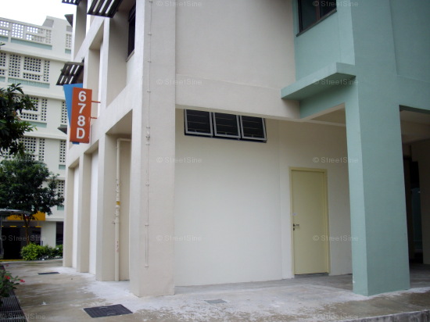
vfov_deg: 38.6
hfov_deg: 50.2
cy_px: 161
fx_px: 459
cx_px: 215
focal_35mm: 37
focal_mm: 6.2
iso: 80
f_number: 2.8
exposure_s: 1/250
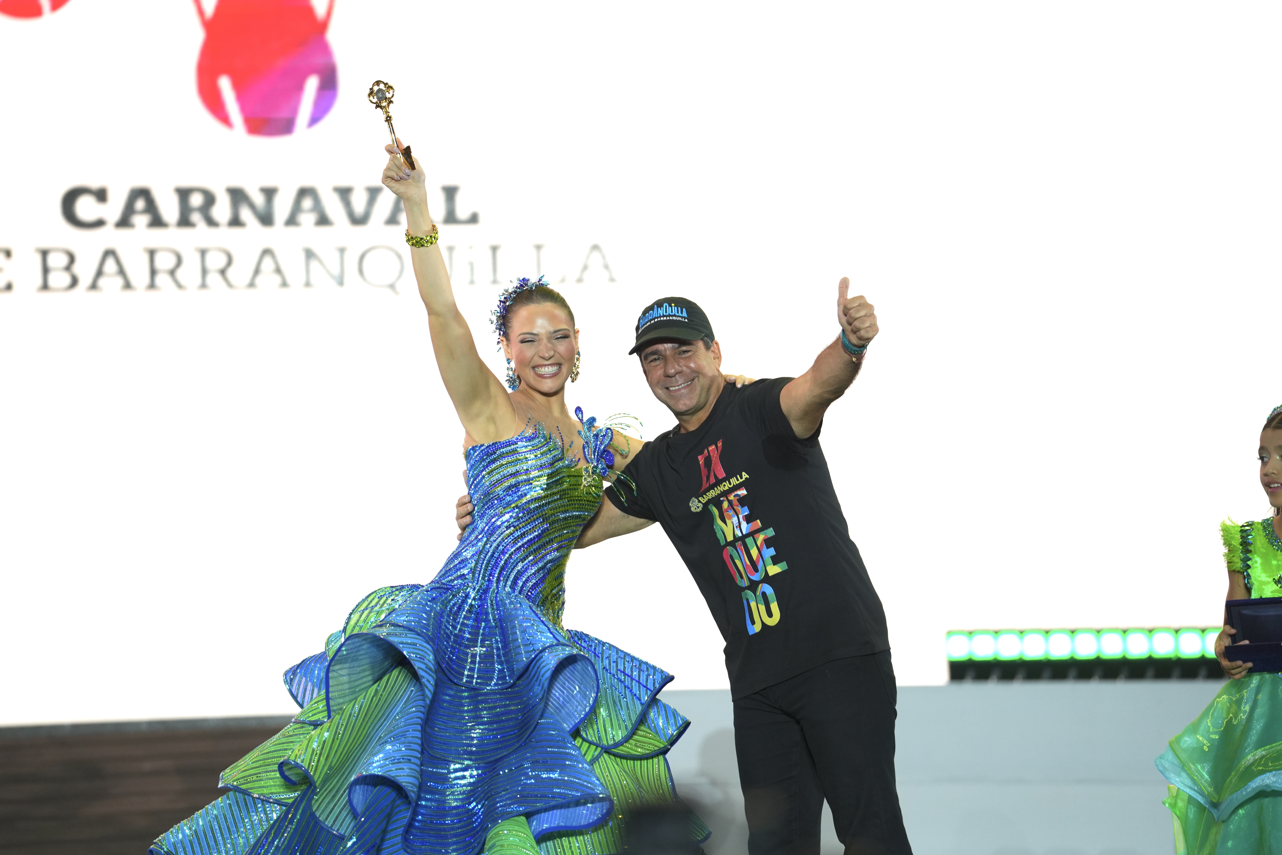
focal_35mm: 200
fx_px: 7122
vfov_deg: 6.9
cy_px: 428
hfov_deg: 10.3
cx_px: 641
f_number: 2.8
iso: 1250
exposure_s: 1/320
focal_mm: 200
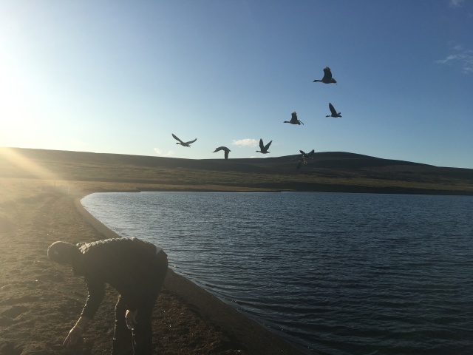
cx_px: 236
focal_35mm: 29
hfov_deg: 61.7
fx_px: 396
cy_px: 178
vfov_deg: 48.2
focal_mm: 4.15
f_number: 2.2
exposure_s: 1/2262
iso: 25
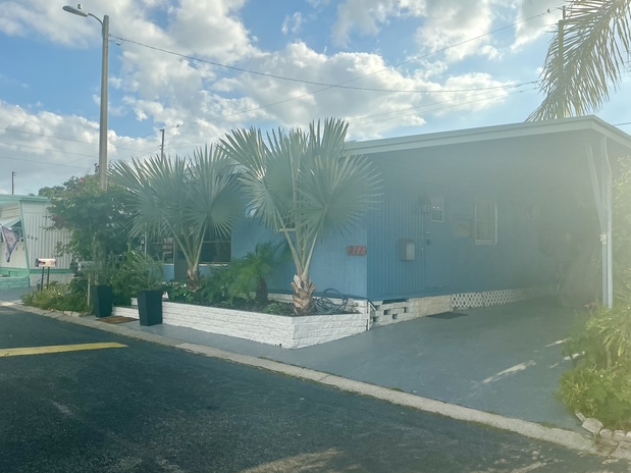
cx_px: 321
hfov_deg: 60.0
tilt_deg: +1.1
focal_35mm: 30
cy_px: 233
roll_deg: -0.9
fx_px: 547
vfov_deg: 46.8
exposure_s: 1/2141
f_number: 1.8
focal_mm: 3
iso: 25
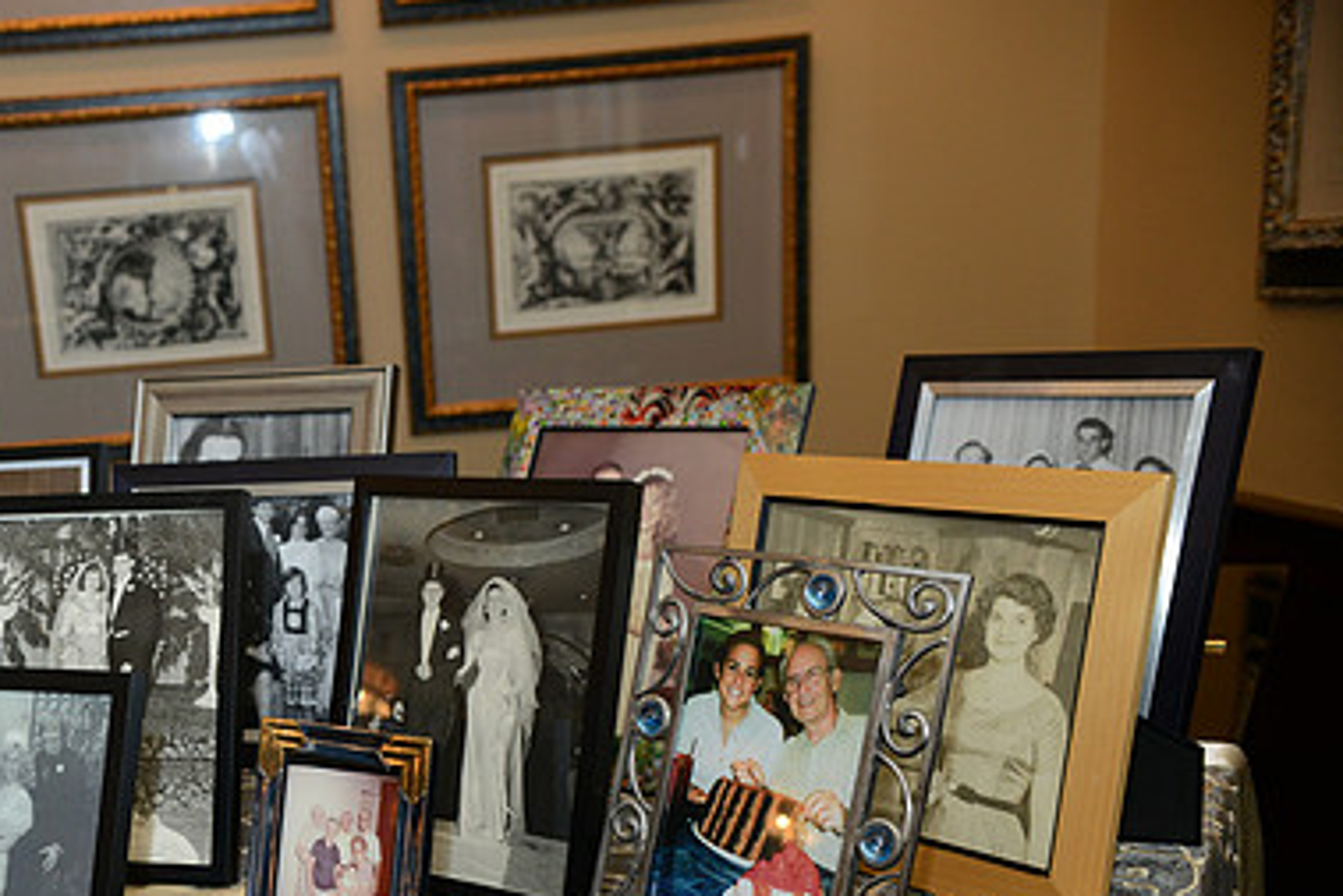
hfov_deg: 39.2
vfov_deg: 27.2
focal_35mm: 49
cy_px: 668
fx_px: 1829
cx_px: 326
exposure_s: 1/60
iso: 1250
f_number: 5
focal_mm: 32
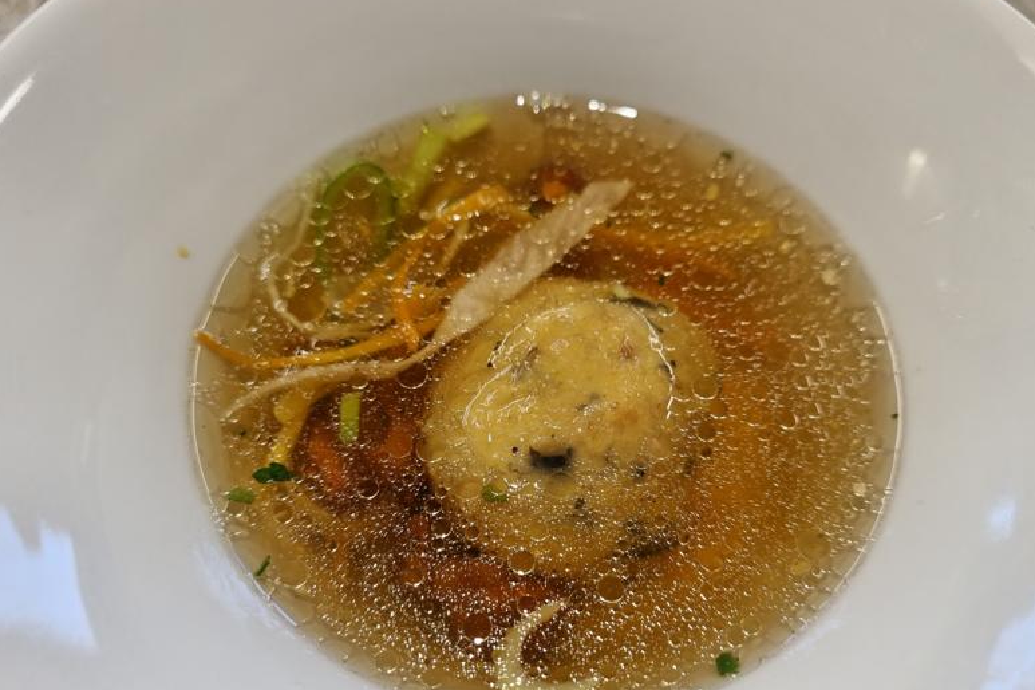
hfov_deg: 65.5
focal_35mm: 28
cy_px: 387
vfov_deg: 46.3
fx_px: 805
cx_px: 530
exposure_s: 1/100
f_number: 1.8
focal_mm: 5.4
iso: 64
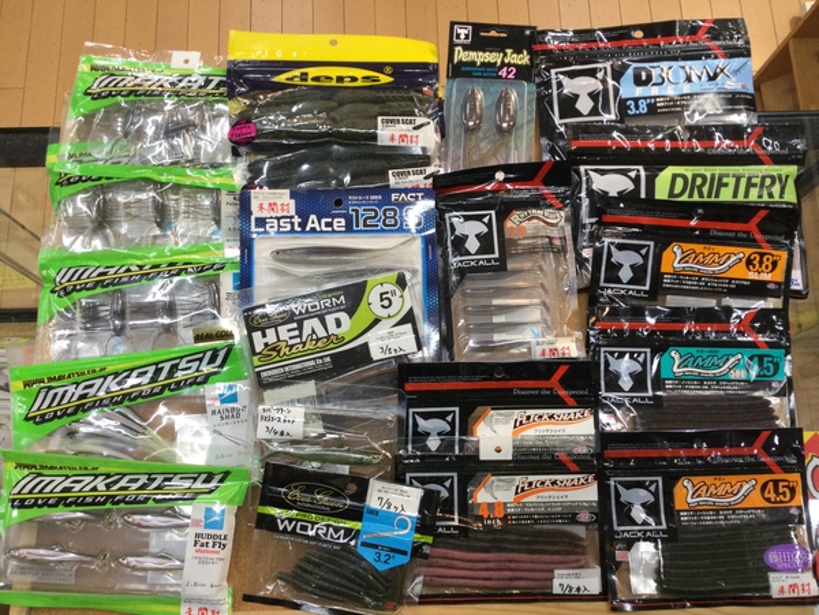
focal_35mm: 31
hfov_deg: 58.4
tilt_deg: -75.8
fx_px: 733
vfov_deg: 45.4
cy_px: 308
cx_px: 410
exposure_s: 1/40
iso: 25
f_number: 2.4
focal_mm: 3.3
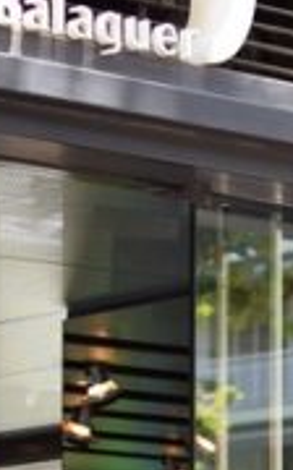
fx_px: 3662
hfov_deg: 4.6
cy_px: 774
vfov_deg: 7.2
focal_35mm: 286
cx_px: -37
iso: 180
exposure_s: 1/125
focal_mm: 35
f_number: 3.2
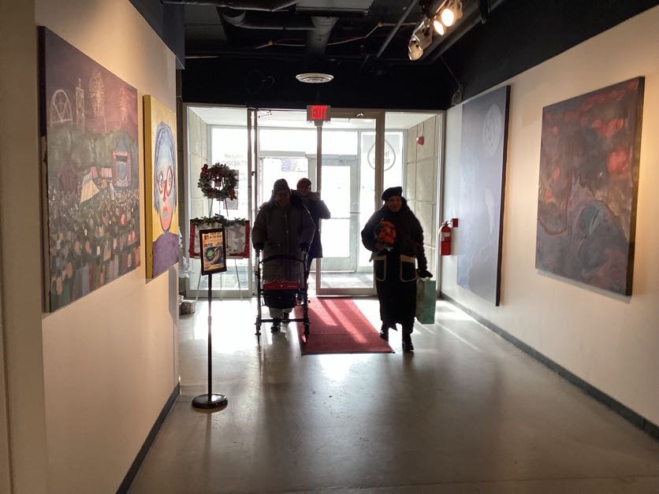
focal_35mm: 31
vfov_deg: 45.4
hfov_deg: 58.4
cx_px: 330
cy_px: 247
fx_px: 590
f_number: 2.4
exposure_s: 1/60
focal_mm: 3.3
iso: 50
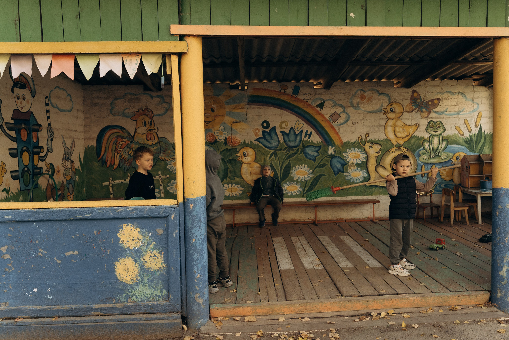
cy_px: 170
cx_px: 276
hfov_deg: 61.2
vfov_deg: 43.1
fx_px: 429
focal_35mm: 30
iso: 250
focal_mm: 28
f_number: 4.5
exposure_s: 1/320
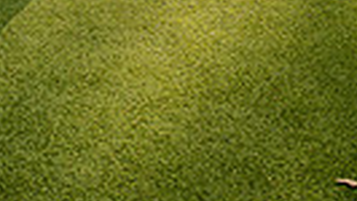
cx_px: -19
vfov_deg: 10.8
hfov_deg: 23.7
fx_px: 805
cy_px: -359
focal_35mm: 85
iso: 100
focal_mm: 24
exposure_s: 1/800
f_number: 4
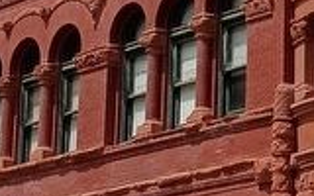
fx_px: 1318
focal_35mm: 154
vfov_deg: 8.5
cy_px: 123
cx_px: 389
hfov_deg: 13.2
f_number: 1.8
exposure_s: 1/1508
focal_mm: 4.27
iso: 106
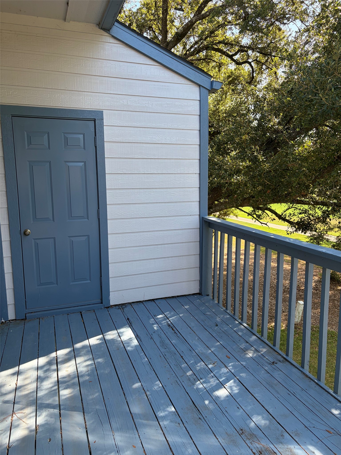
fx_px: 341
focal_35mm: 26
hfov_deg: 53.1
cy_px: 228
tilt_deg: -7.2
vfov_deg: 67.3
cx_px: 170
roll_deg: +0.4
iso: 50
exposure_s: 1/409
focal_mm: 5.96
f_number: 1.6
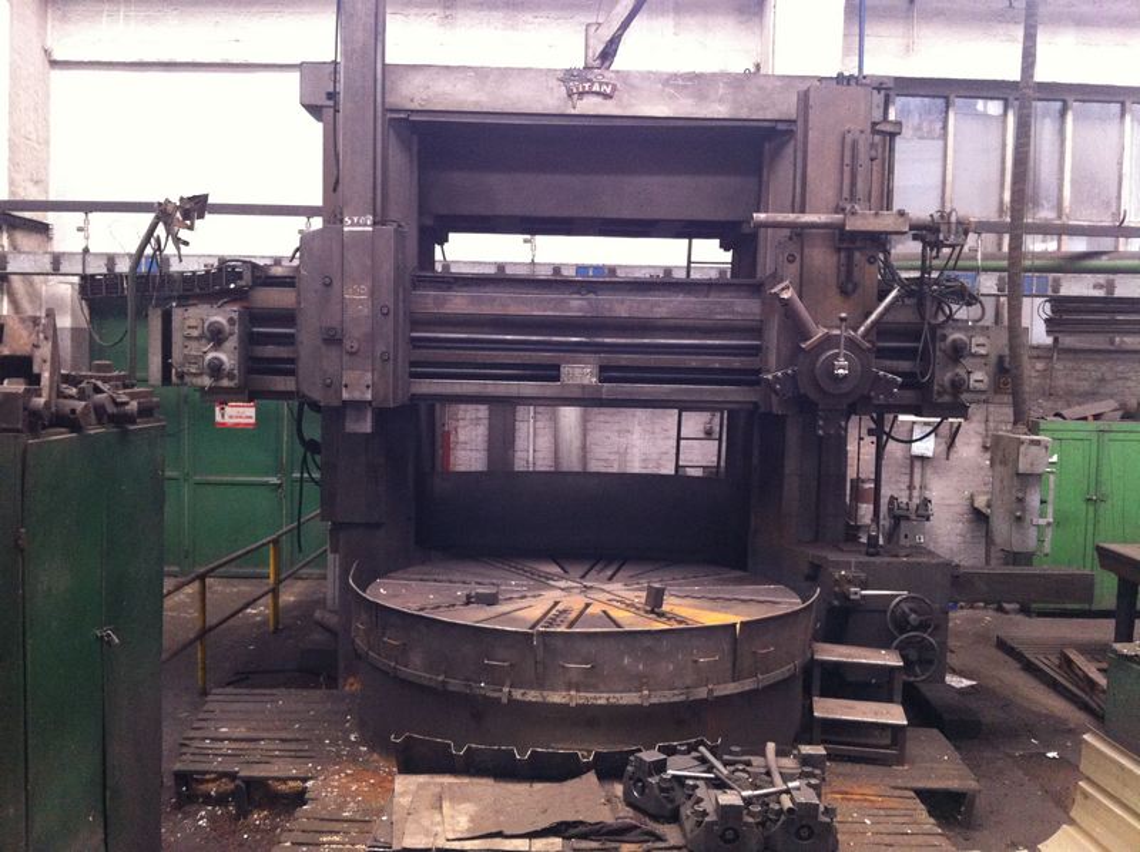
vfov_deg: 40.6
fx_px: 1151
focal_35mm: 35
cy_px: 426
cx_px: 570
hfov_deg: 52.7
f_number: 2.8
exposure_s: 1/17
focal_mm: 3.85
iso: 250
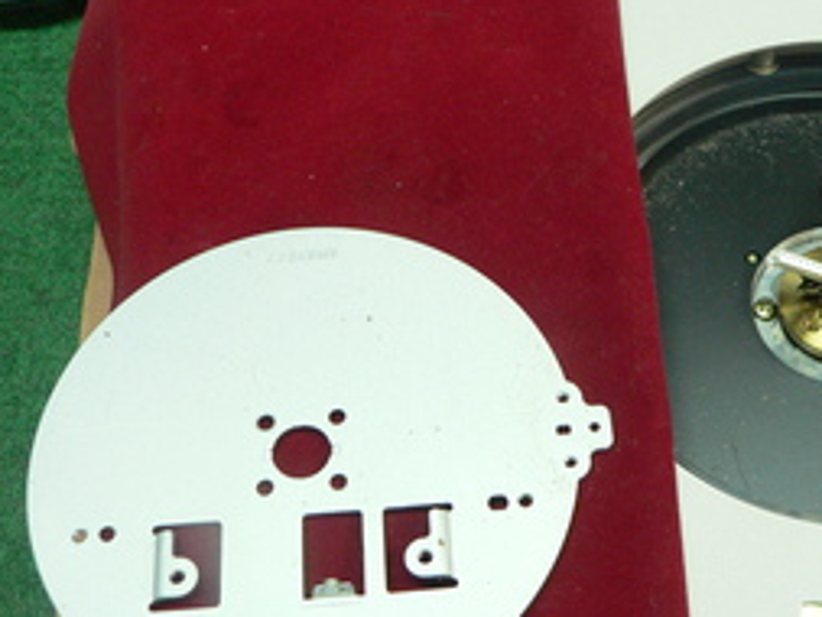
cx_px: 601
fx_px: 1283
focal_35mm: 54
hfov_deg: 34.9
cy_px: 291
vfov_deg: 27.1
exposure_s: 1/13
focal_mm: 6
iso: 200
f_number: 2.8
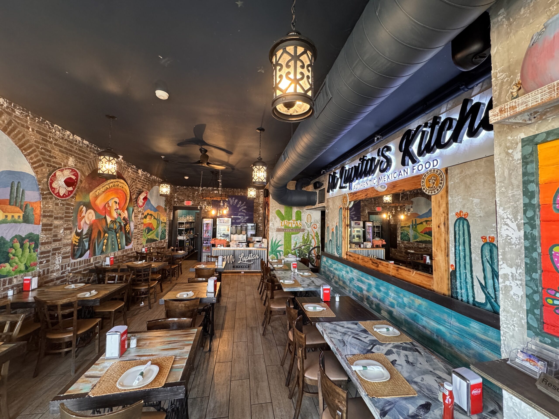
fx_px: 226
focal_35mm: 14
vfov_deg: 85.7
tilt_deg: +3.0
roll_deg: -1.4
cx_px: 280
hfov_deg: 102.1
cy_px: 210
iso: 320
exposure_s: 1/60
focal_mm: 2.22
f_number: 2.2
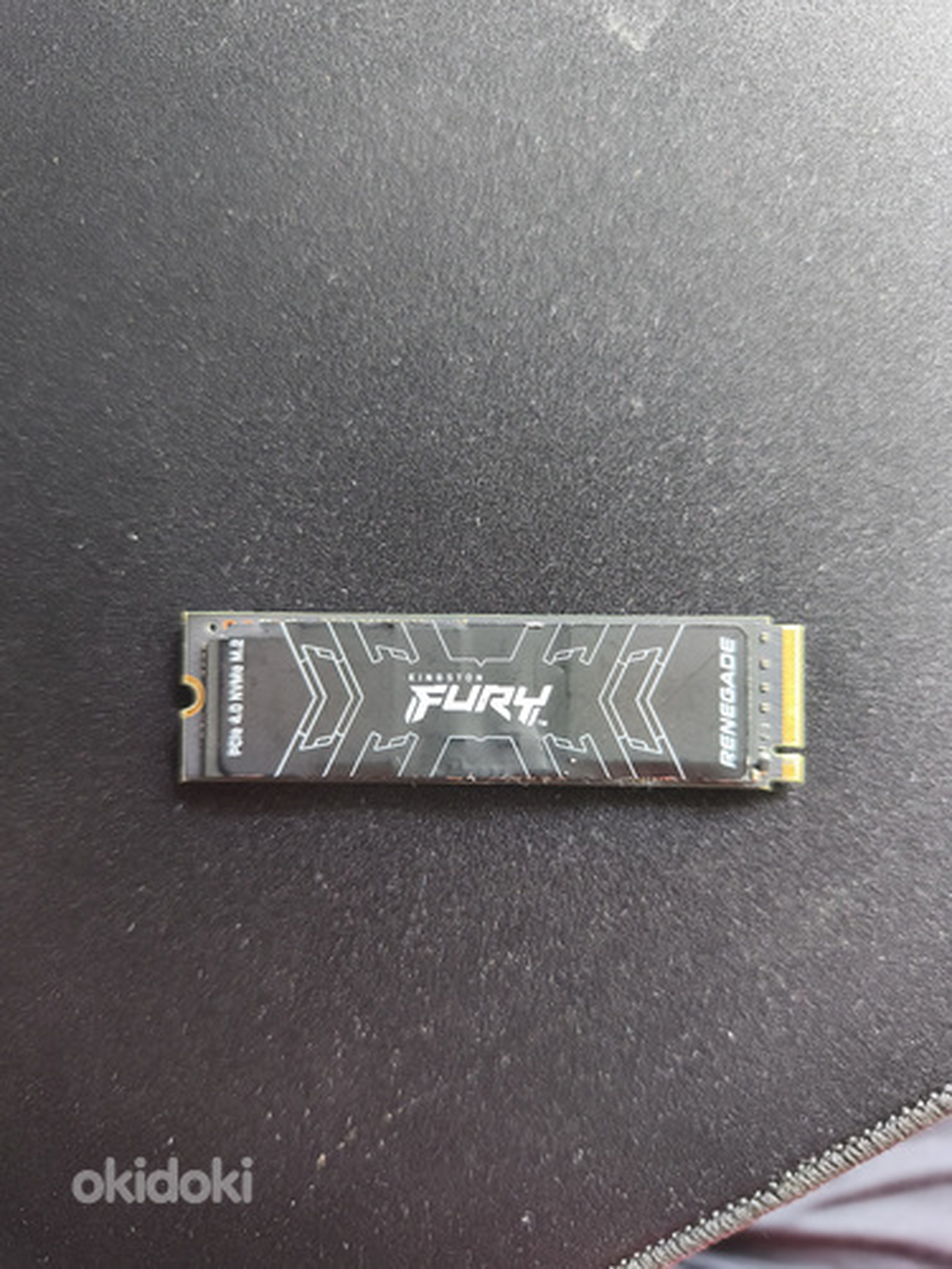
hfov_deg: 58.9
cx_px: 476
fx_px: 843
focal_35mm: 23
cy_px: 634
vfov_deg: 73.9
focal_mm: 6.18
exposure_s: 1/20
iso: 2500
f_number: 1.65
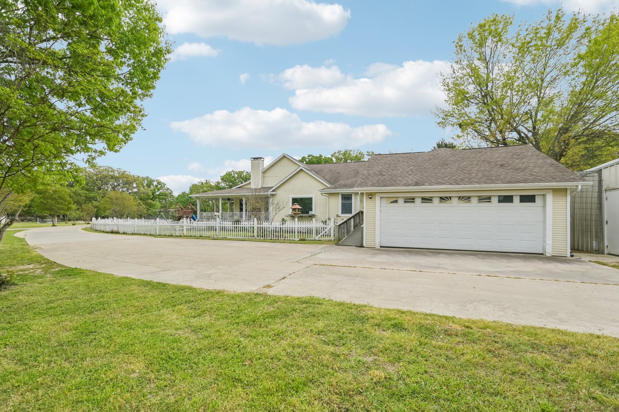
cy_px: 206
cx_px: 310
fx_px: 275
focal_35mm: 16
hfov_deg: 96.7
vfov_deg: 73.7
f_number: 8
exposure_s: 1/1250
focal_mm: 16
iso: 400
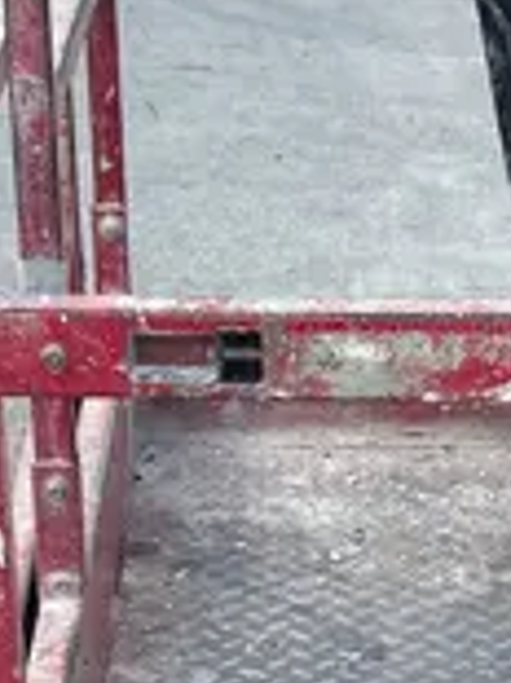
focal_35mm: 123
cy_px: 809
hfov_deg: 12.0
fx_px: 2424
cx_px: 432
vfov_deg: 15.5
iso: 50
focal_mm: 5.7
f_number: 1.5
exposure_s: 1/873
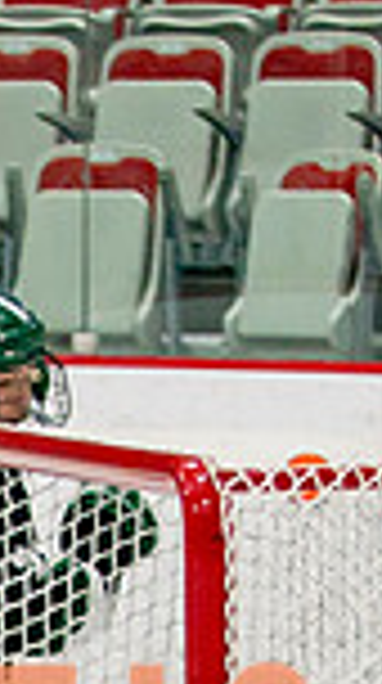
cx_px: -461
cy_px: 1193
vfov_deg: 3.9
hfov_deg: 2.2
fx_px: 9966
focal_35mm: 551
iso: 500
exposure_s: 1/640
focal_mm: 70
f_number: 3.2
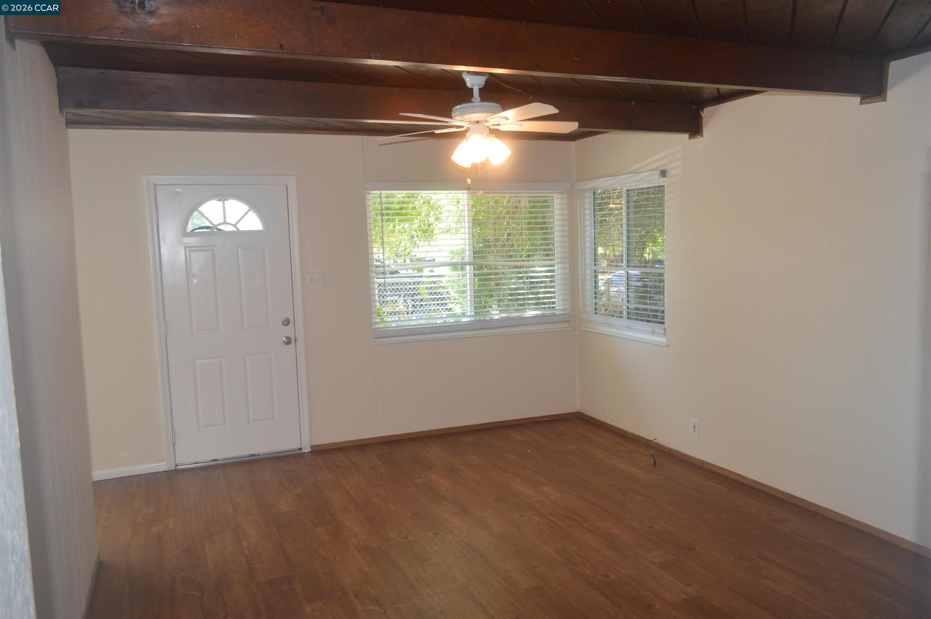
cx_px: 466
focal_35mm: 27
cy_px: 310
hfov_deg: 67.4
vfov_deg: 47.8
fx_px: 698
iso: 400
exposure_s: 1/60
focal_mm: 18
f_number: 3.5
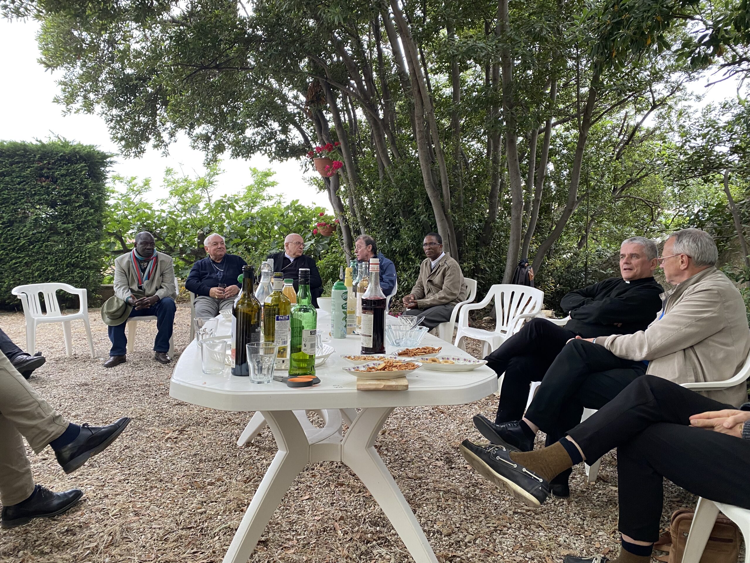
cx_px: 375
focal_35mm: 26
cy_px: 282
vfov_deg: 53.1
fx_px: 563
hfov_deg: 67.3
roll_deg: +0.0
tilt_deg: -5.2
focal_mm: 4.25
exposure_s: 1/74
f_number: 1.8
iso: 125
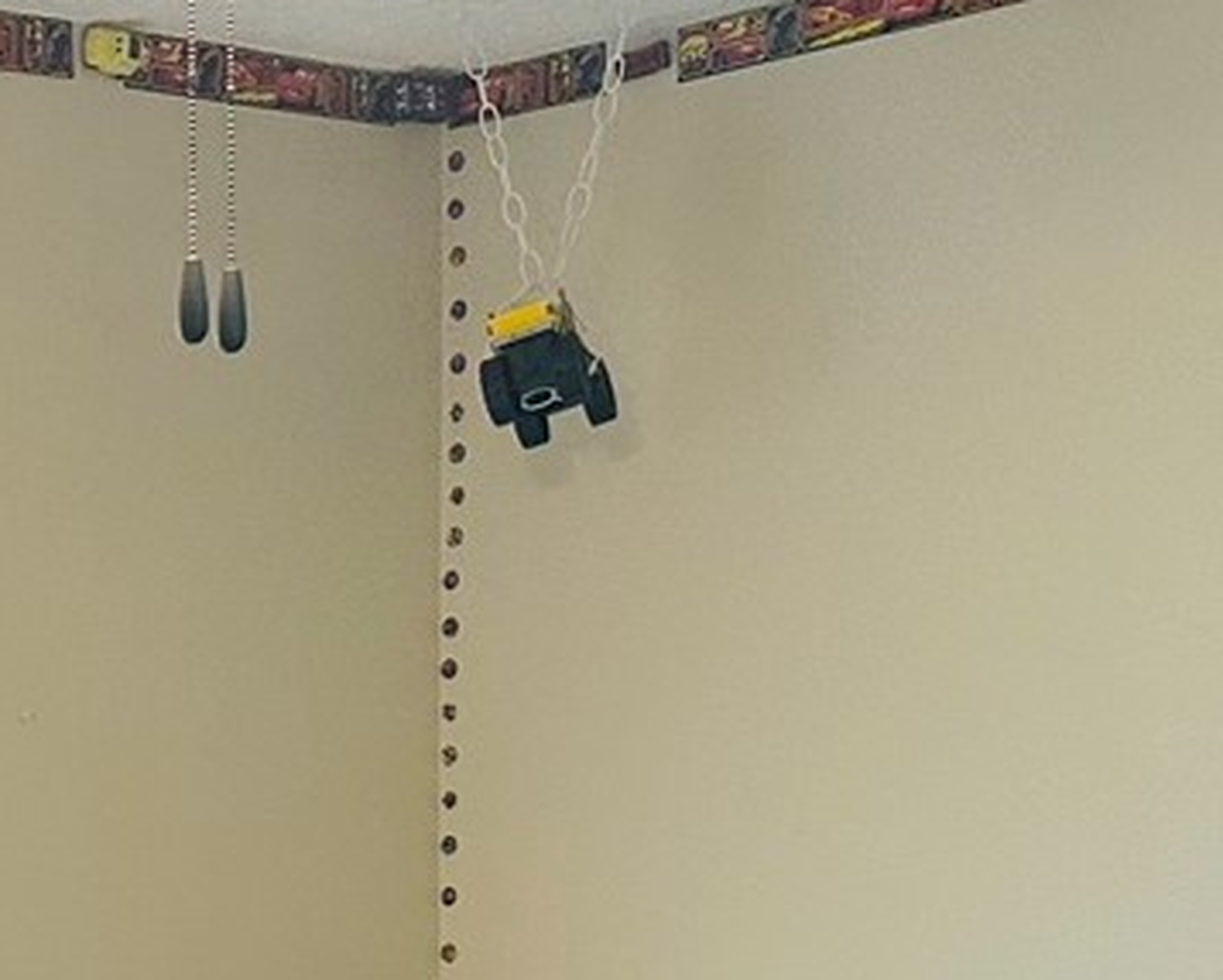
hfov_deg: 16.9
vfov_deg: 13.9
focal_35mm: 105
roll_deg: +2.3
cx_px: -476
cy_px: 1398
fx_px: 3803
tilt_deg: -7.2
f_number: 1.78
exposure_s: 1/60
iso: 160
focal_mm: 6.86
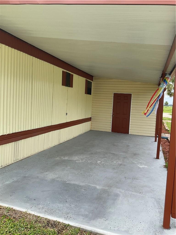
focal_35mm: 29
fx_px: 197
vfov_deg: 61.7
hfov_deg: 48.2
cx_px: 88
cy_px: 118
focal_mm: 3
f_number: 1.8
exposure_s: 1/804
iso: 16
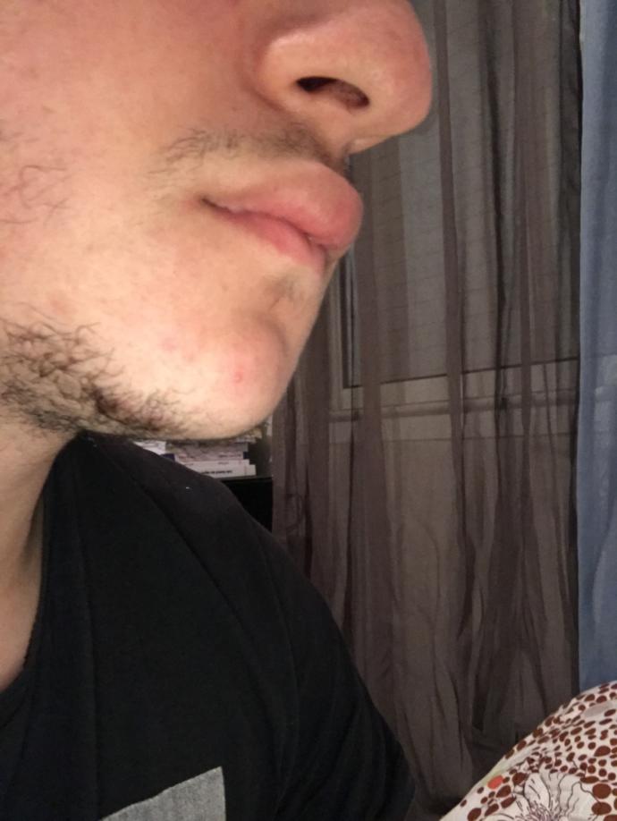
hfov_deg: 44.2
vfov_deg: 56.8
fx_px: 759
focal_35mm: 32
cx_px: 308
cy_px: 410
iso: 250
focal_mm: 2.87
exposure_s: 1/20
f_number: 2.2
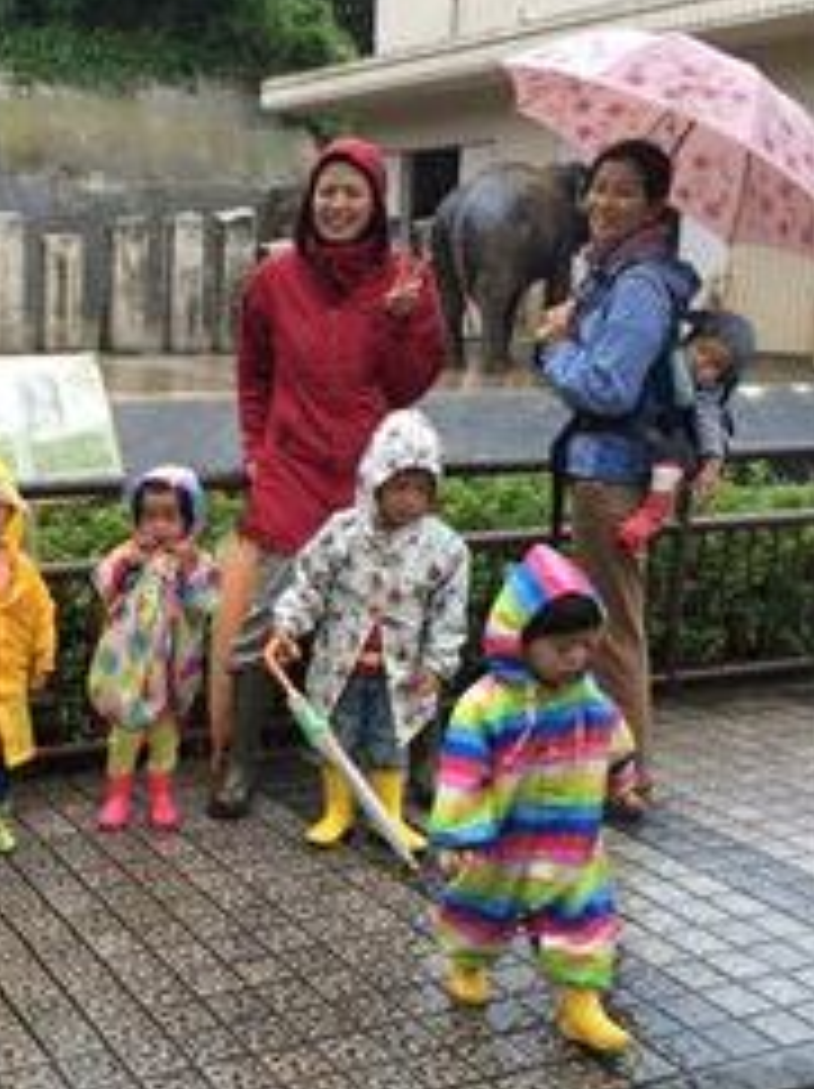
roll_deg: -0.2
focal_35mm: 48
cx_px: 148
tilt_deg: -13.7
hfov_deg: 29.4
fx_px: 1508
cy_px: 567
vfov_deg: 39.7
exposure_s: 1/60
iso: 32
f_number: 2.2
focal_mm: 4.15
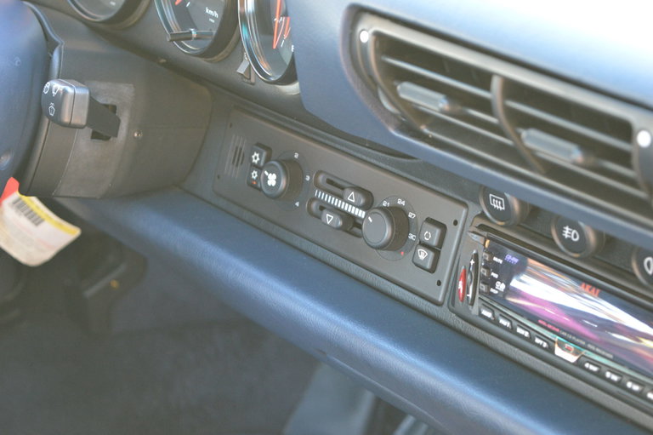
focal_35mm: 82
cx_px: 326
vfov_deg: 16.5
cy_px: 218
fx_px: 1495
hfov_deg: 24.6
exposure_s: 1/15
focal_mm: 55
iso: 1250
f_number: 5.6
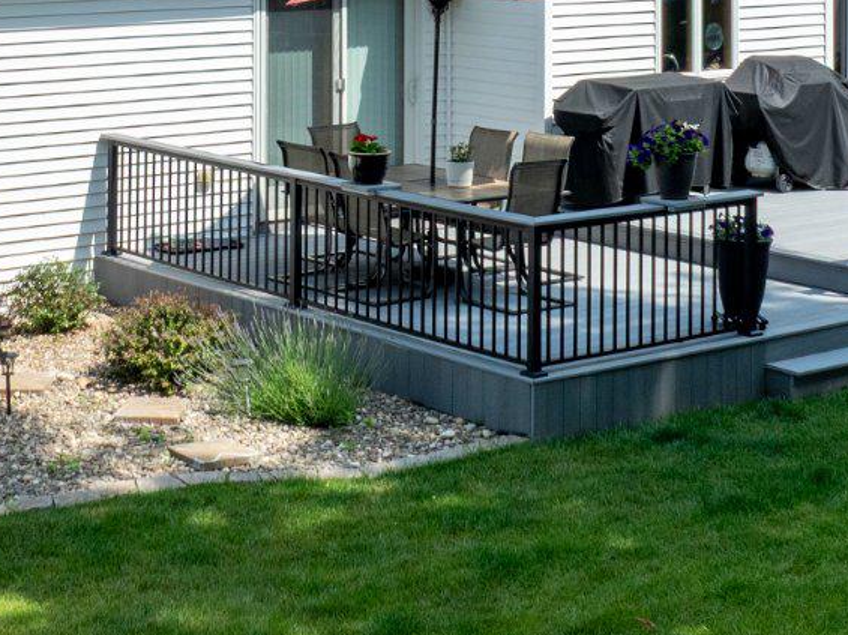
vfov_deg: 16.1
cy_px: -173
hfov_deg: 22.4
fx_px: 2130
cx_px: 266
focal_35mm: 87
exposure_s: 1/240
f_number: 7.1
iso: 100
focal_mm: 12.29
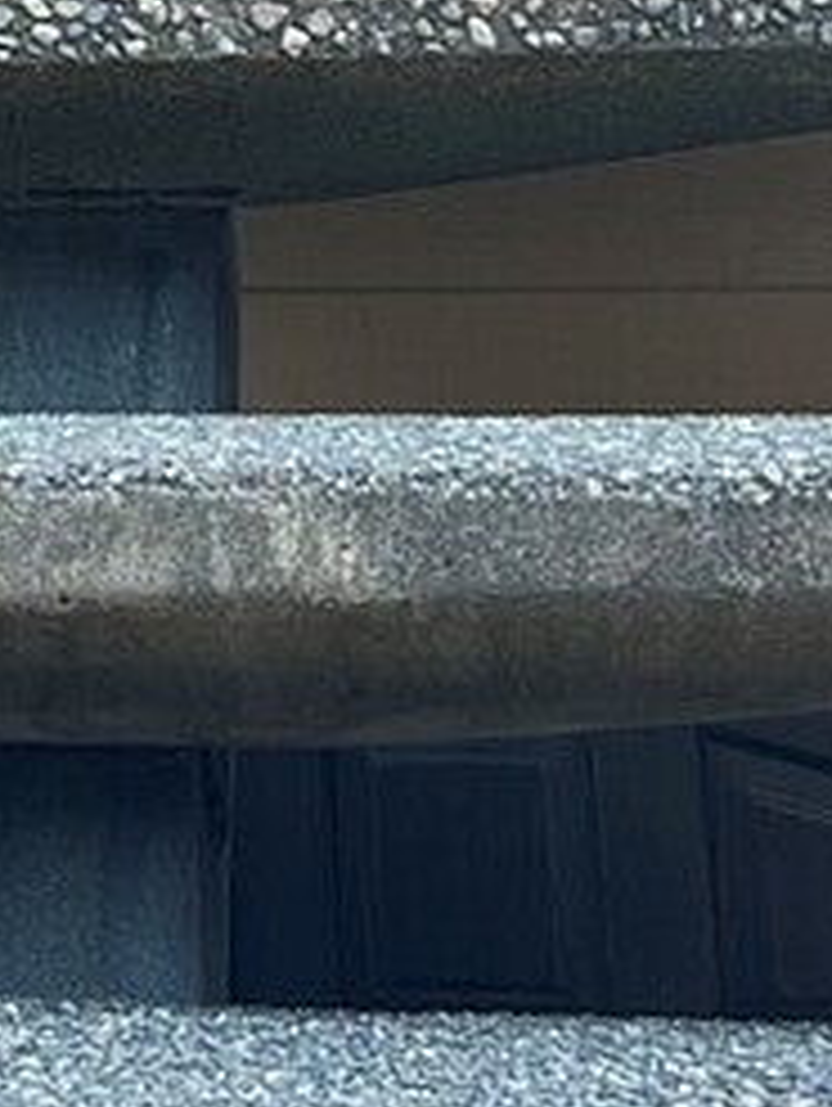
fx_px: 4863
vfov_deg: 12.0
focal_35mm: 152
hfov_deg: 8.9
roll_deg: +0.0
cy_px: -824
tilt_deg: +11.6
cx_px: -1102
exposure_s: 1/287
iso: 50
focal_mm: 5.7
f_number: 1.5
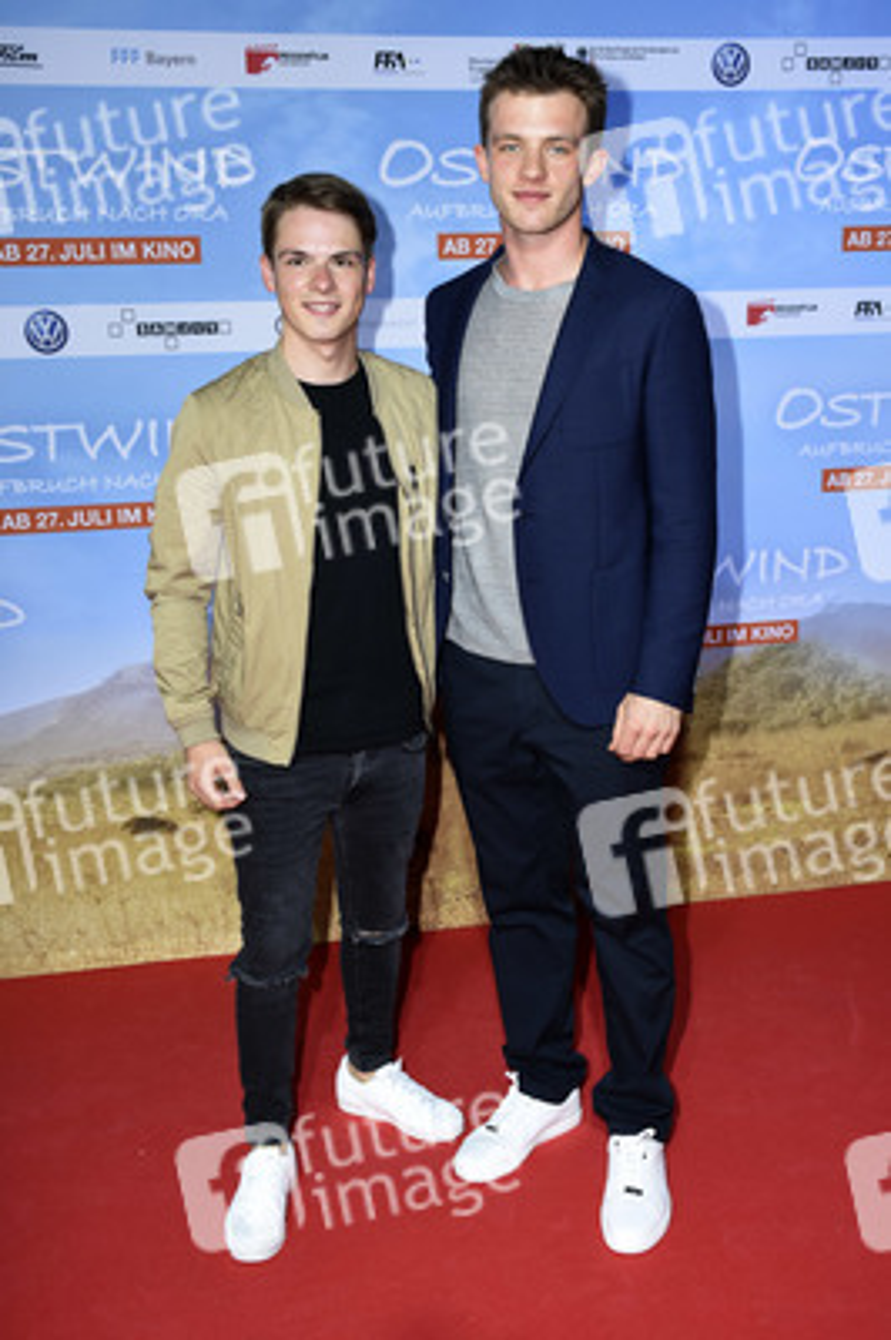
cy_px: 670
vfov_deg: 49.6
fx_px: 1450
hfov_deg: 34.2
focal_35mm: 39
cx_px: 446
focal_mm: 26
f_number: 5.6
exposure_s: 1/160
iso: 500
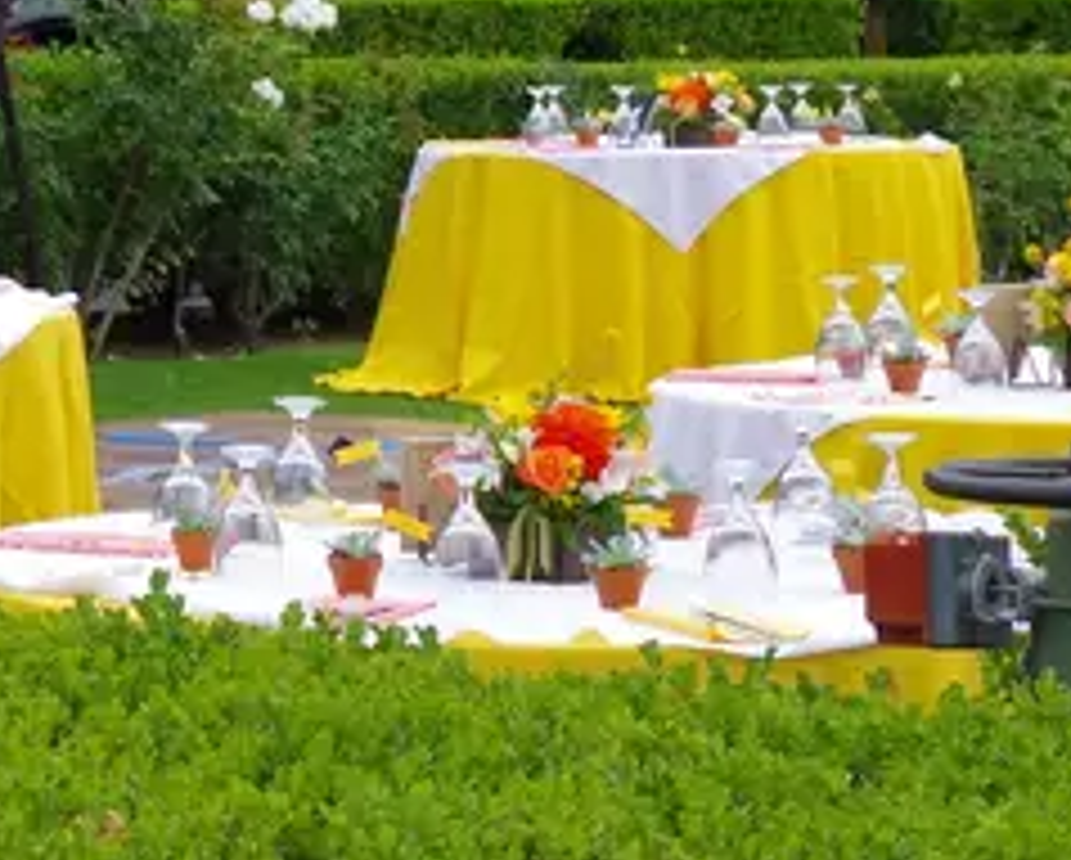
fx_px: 7331
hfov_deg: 7.9
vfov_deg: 6.6
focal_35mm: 231
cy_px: -516
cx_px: -1238
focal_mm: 32.5
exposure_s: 1/100
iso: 200
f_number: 11
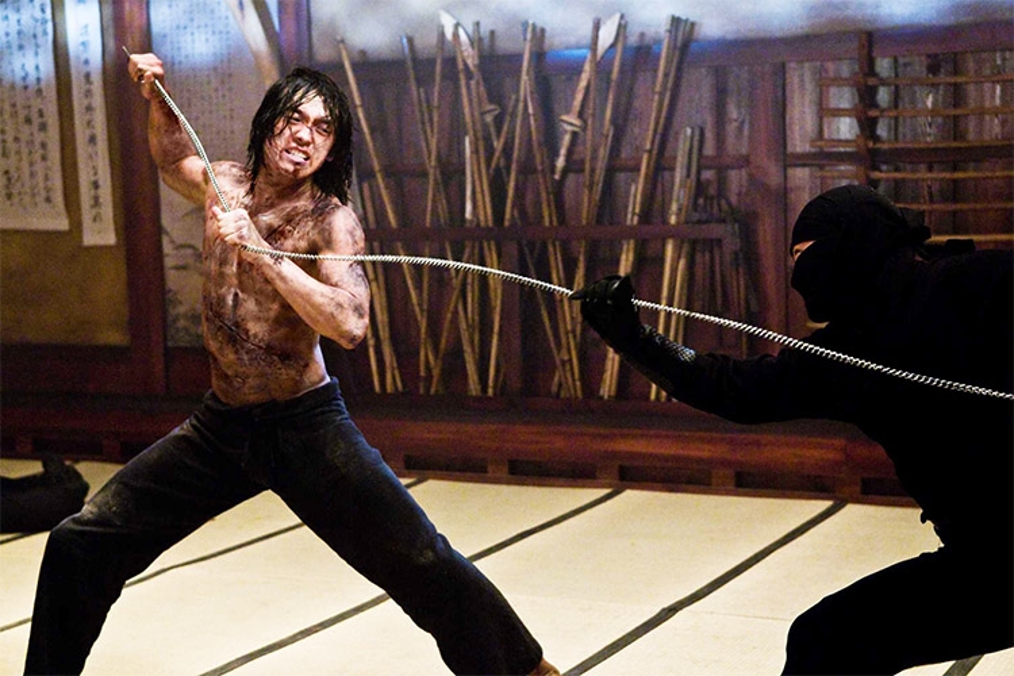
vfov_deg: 20.6
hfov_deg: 30.5
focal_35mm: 66
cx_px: 507
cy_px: 338
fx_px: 1859
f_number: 3.2
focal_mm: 44
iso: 2000
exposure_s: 1/250
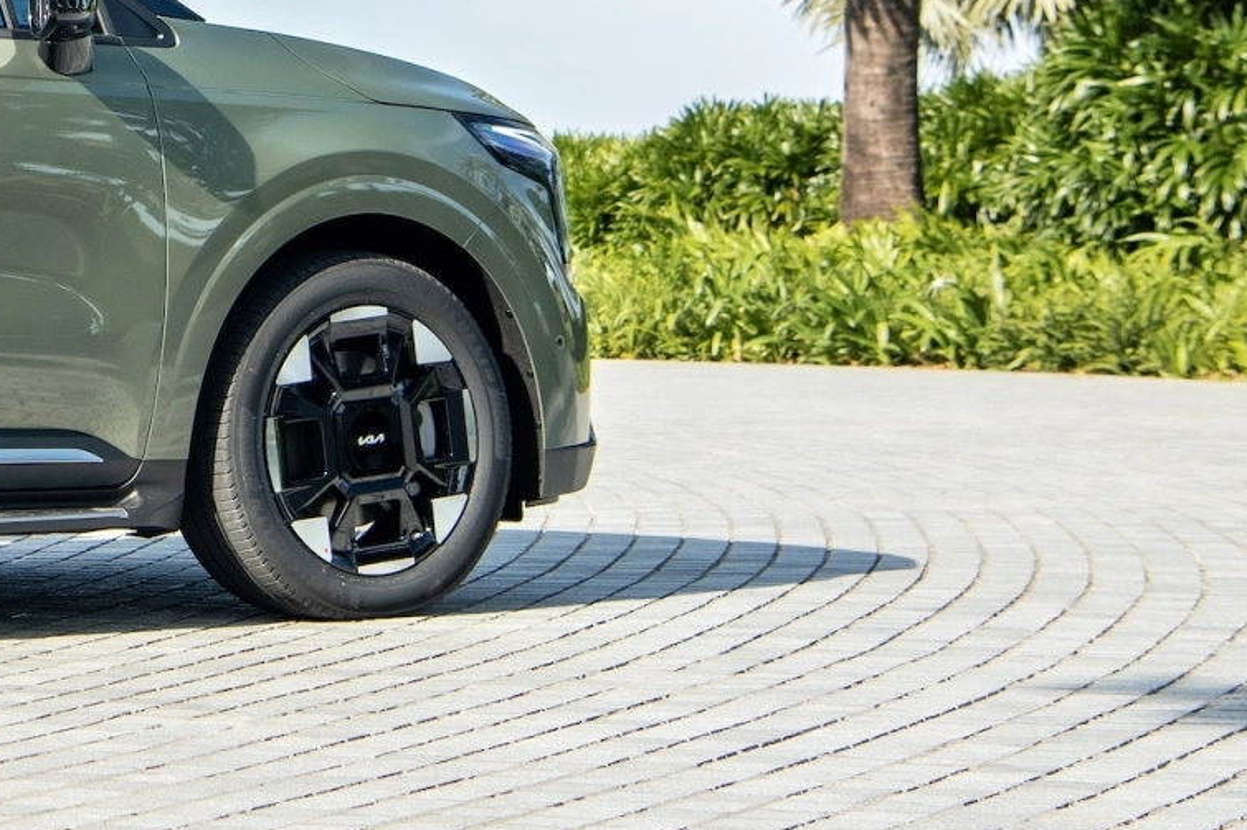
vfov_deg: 9.5
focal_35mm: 143
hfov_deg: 13.6
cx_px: -576
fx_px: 4952
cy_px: -142
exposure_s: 1/160
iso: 200
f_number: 5.6
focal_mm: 45
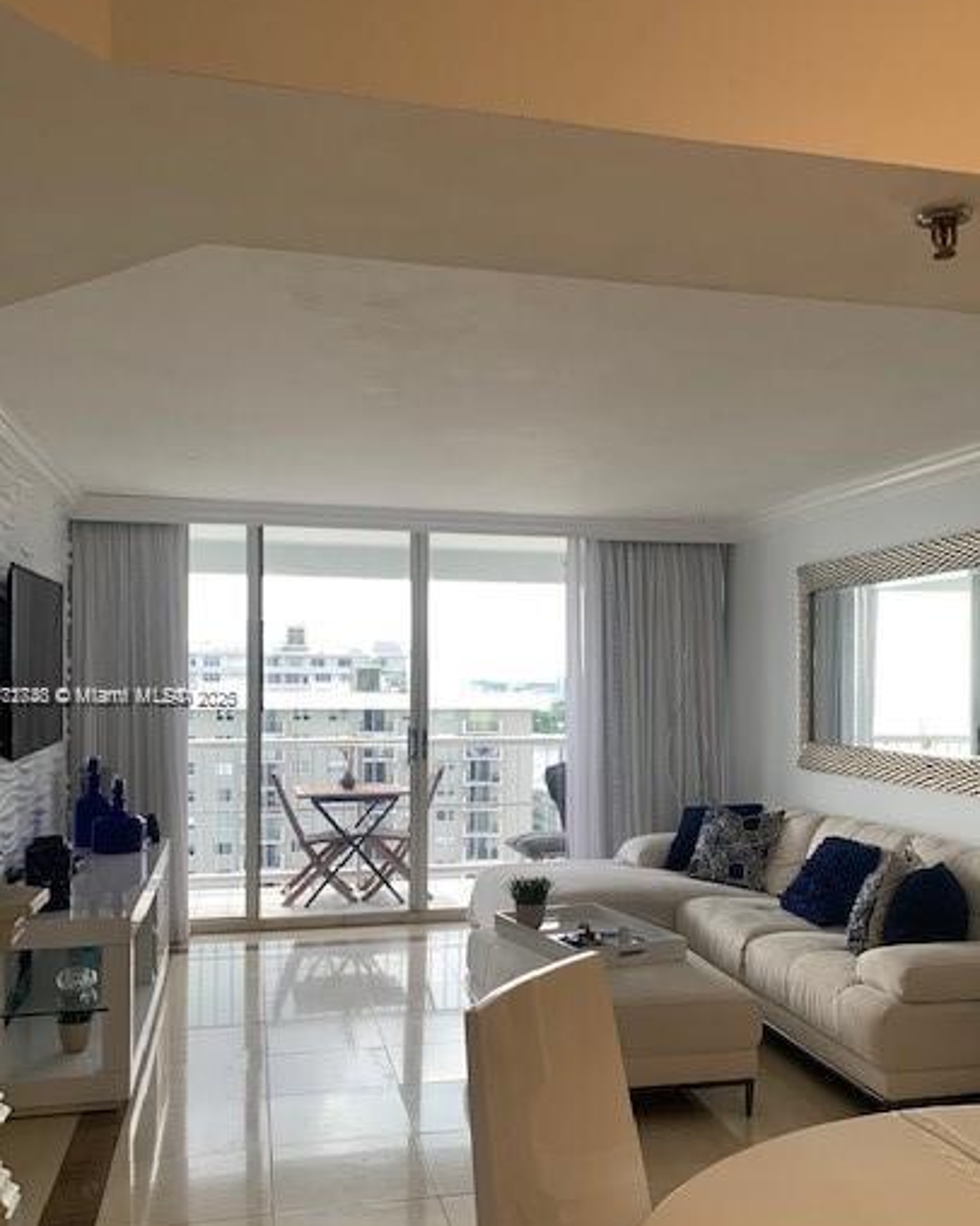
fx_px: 1161
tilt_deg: -0.4
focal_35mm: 32
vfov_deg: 55.5
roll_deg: -0.6
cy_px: 697
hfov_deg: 45.7
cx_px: 536
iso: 32
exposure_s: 1/120
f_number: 1.8
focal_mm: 4.25
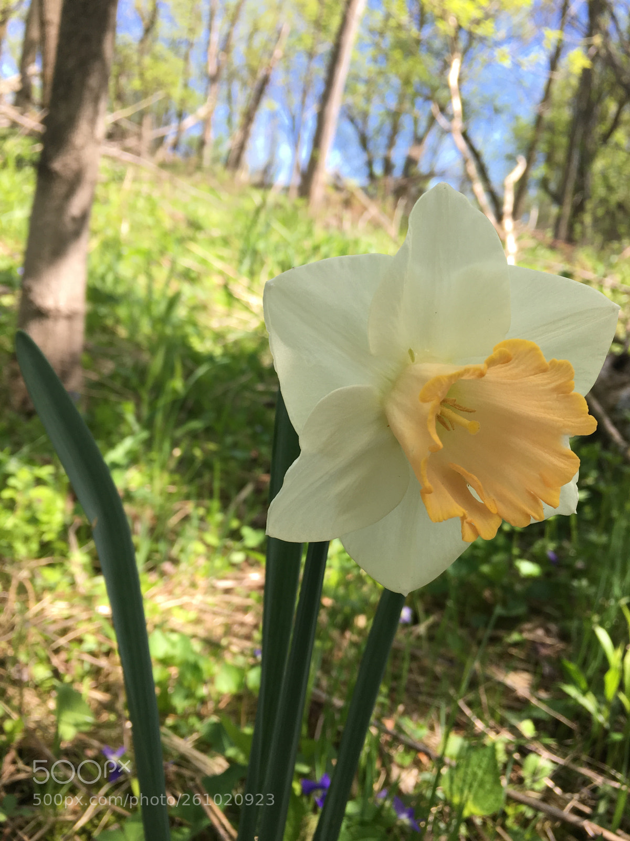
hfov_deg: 48.2
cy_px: 420
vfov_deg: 61.7
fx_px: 704
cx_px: 315
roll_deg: -9.8
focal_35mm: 29
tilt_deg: -11.7
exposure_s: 1/348
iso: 25
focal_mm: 4.15
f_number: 2.2
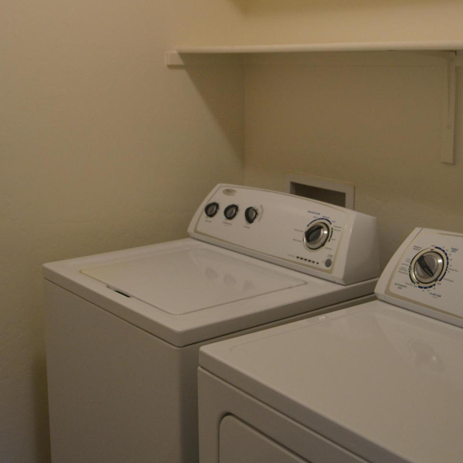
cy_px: 152
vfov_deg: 35.0
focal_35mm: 48
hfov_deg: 35.3
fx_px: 726
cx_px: 217
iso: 560
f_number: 3.5
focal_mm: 18
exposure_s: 1/60
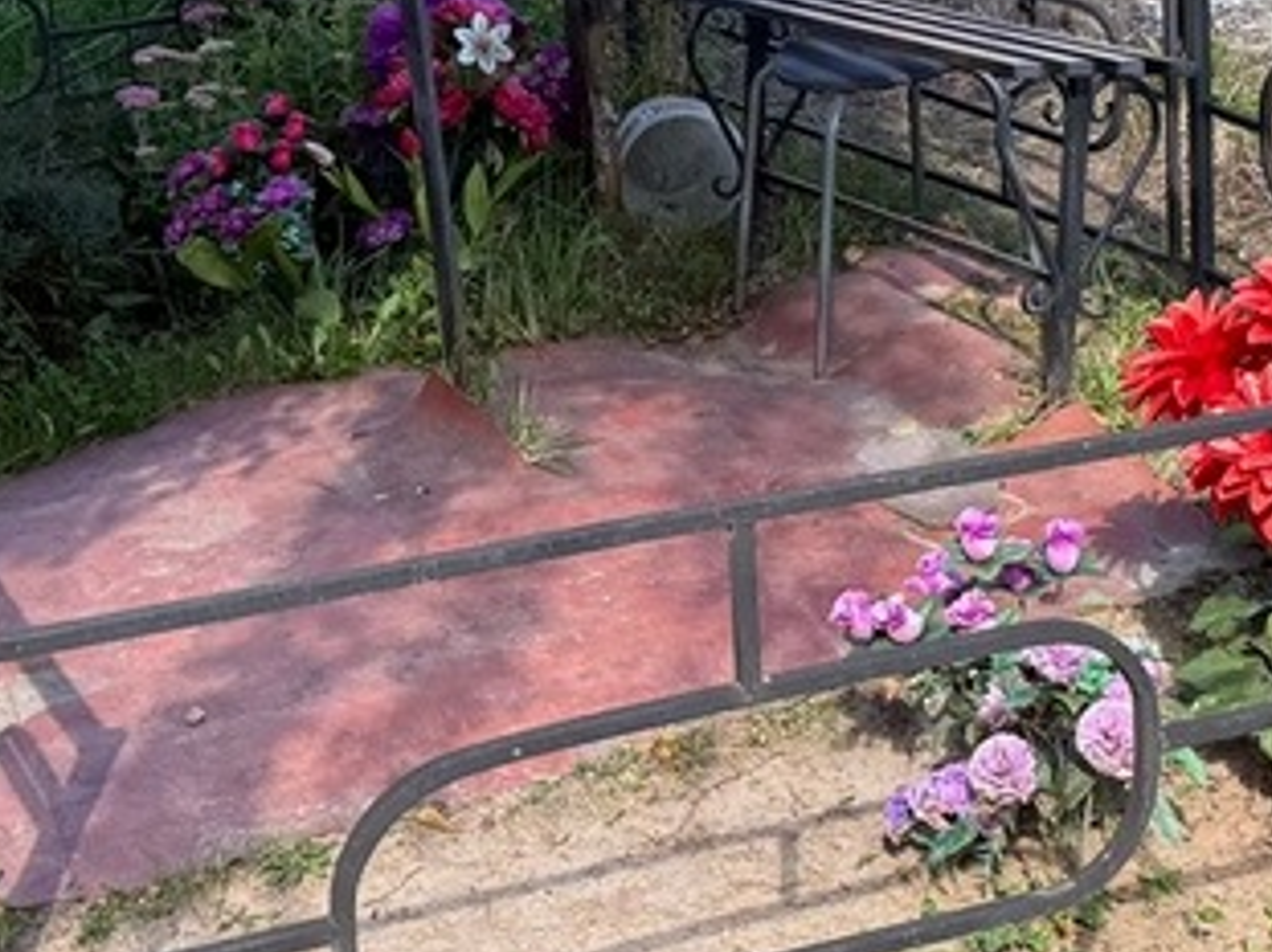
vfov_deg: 18.5
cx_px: 638
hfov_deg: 24.7
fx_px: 2902
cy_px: 204
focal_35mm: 79
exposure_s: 1/1337
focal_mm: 6.76
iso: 80
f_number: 1.78
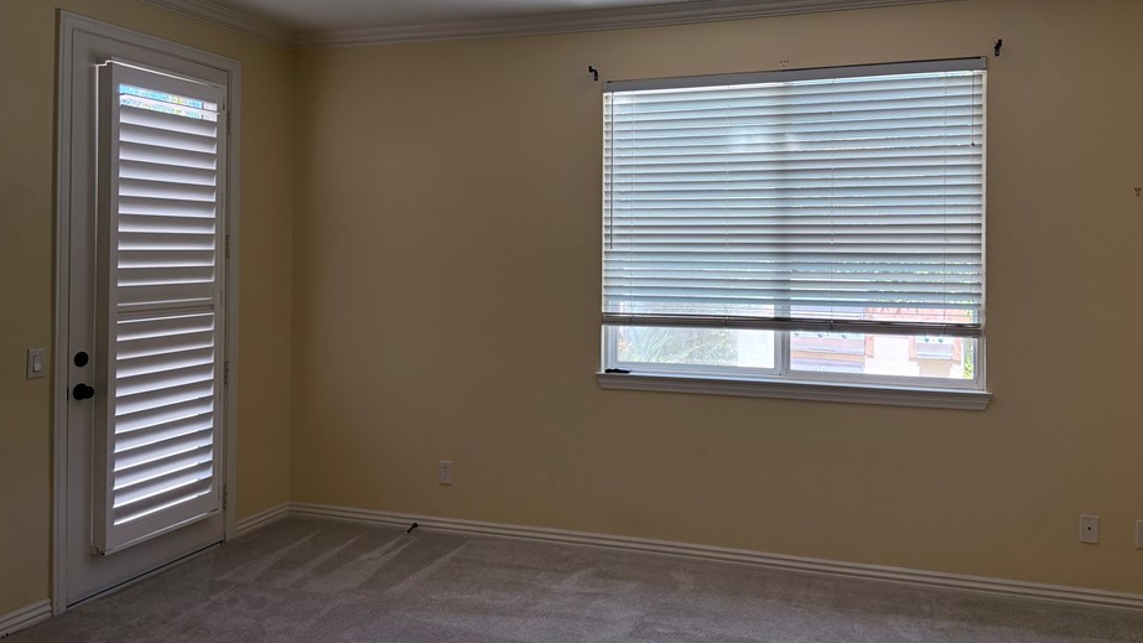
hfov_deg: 65.9
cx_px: 623
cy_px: 243
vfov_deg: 39.9
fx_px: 879
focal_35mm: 29
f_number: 1.78
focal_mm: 6.76
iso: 160
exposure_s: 1/232
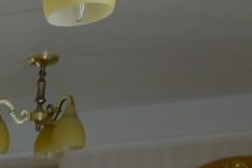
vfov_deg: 7.4
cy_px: 537
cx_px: -319
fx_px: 1113
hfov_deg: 11.2
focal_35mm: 159
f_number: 2
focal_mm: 5.1
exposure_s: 1/80
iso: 80
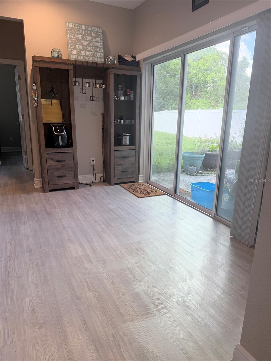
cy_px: 180
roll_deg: -0.9
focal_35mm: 24
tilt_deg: -14.5
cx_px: 136
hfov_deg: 56.8
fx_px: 251
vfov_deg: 71.6
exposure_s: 1/170
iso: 80
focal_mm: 6.76
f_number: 1.78
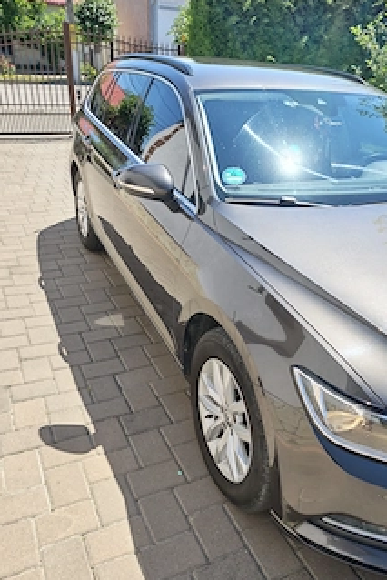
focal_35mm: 30
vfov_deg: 61.8
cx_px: 240
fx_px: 483
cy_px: 311
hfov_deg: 43.3
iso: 50
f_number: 1.6
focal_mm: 6.55
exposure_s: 1/700
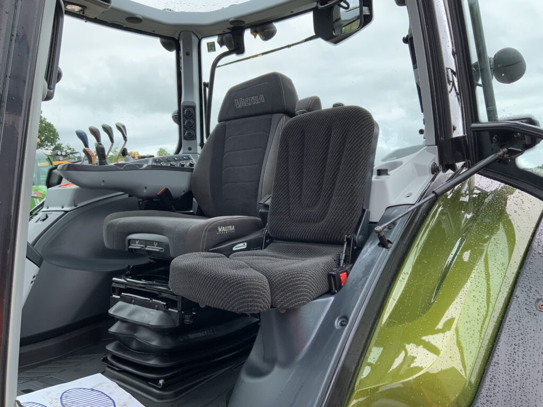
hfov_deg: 61.7
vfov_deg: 48.2
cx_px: 272
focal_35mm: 29
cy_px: 204
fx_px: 455
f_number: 1.8
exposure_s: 1/383
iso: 16
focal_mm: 3
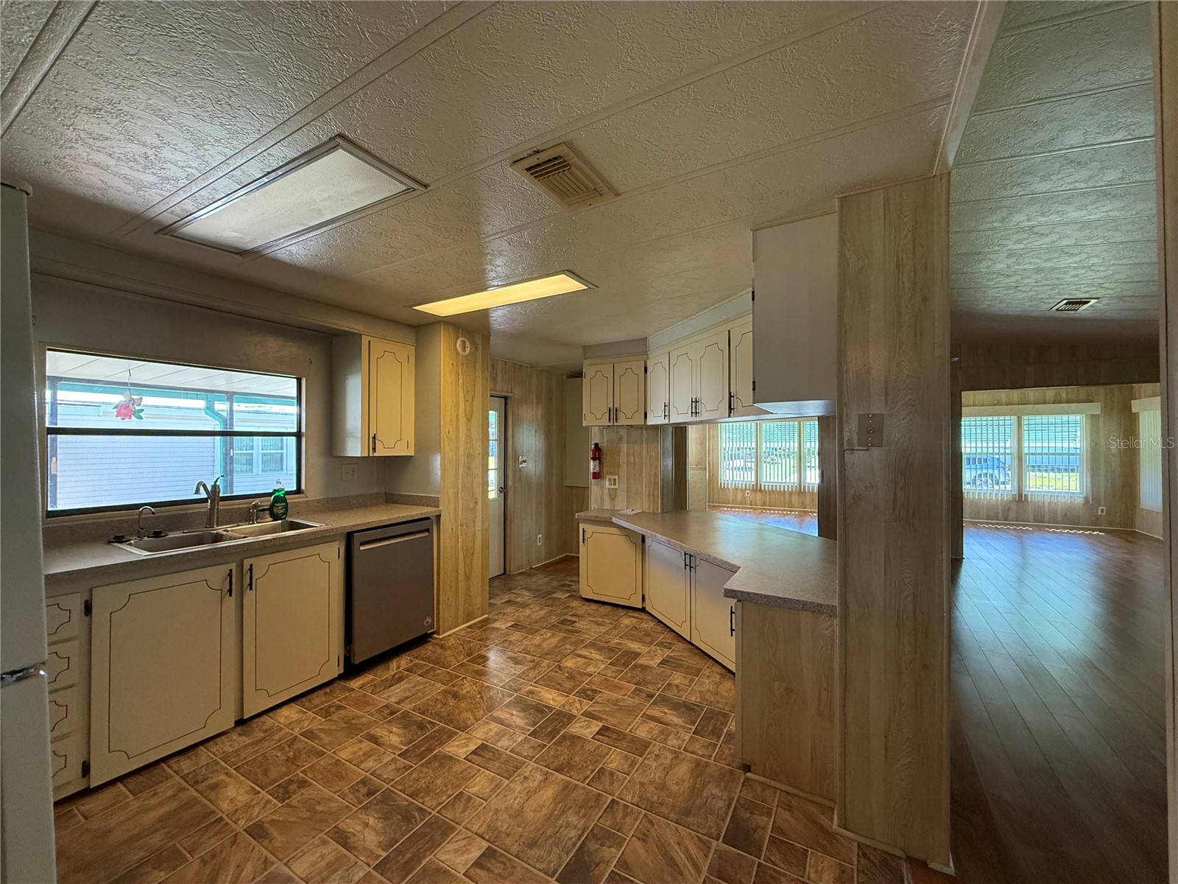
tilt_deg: +1.6
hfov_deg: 102.1
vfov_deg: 85.7
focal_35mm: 14
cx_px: 589
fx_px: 476
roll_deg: -0.1
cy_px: 442
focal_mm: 2.22
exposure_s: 1/120
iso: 400
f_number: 2.2
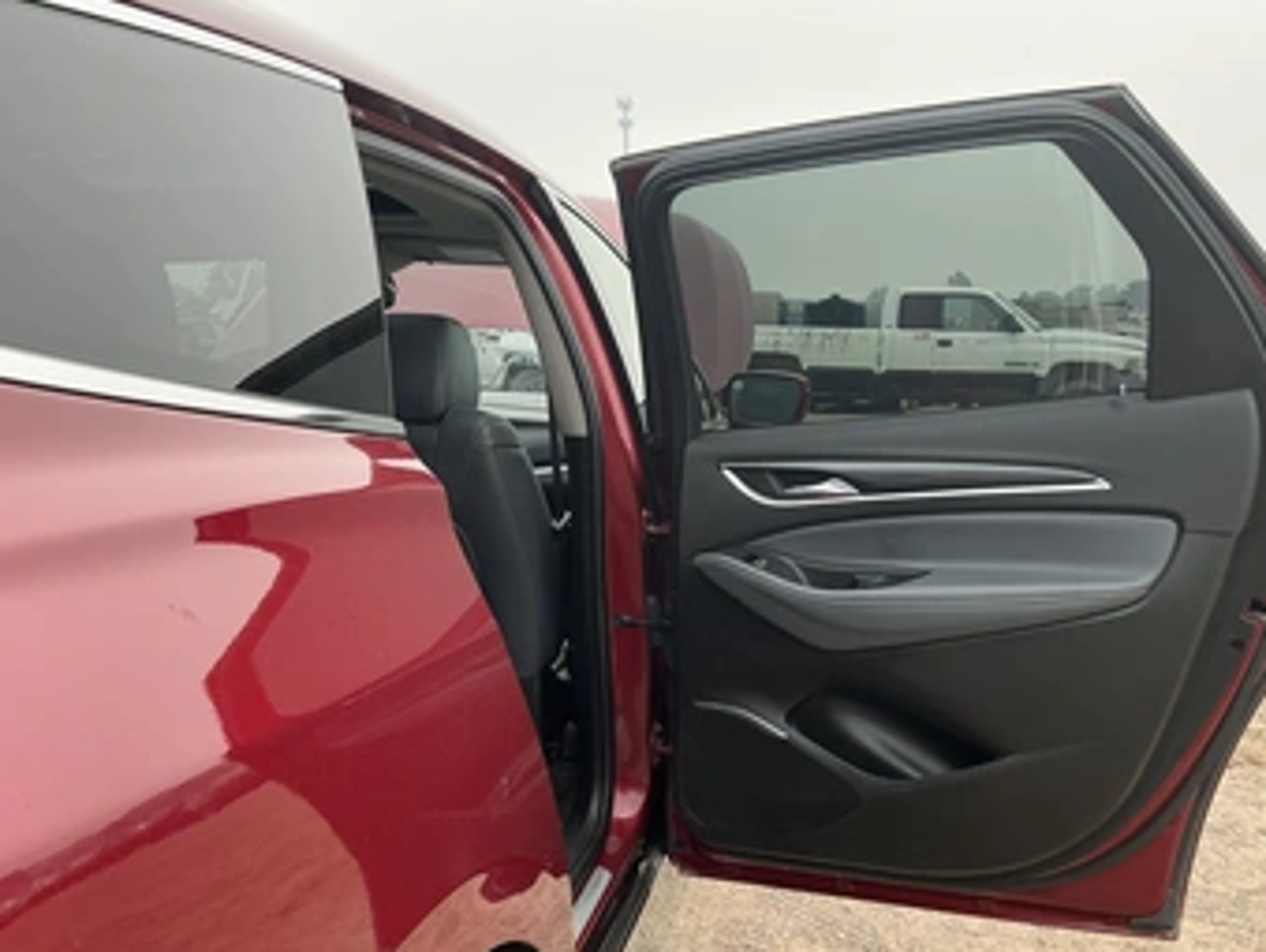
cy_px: 515
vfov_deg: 43.0
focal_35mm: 33
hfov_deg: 55.1
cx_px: 717
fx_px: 1208
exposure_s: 1/642
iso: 25
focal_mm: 3
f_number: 1.8
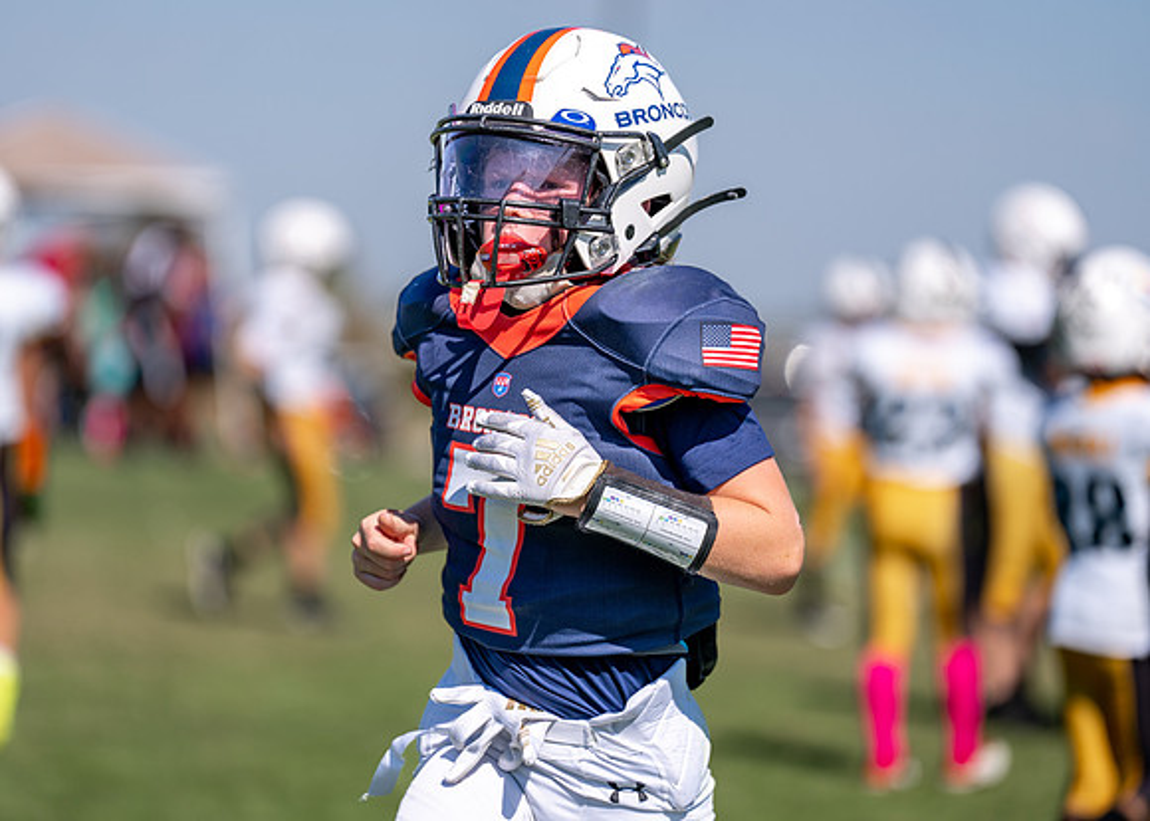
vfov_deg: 6.6
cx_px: 517
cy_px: 410
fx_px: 7084
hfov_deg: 9.3
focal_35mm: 217
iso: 100
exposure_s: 1/3200
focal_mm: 200
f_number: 2.8
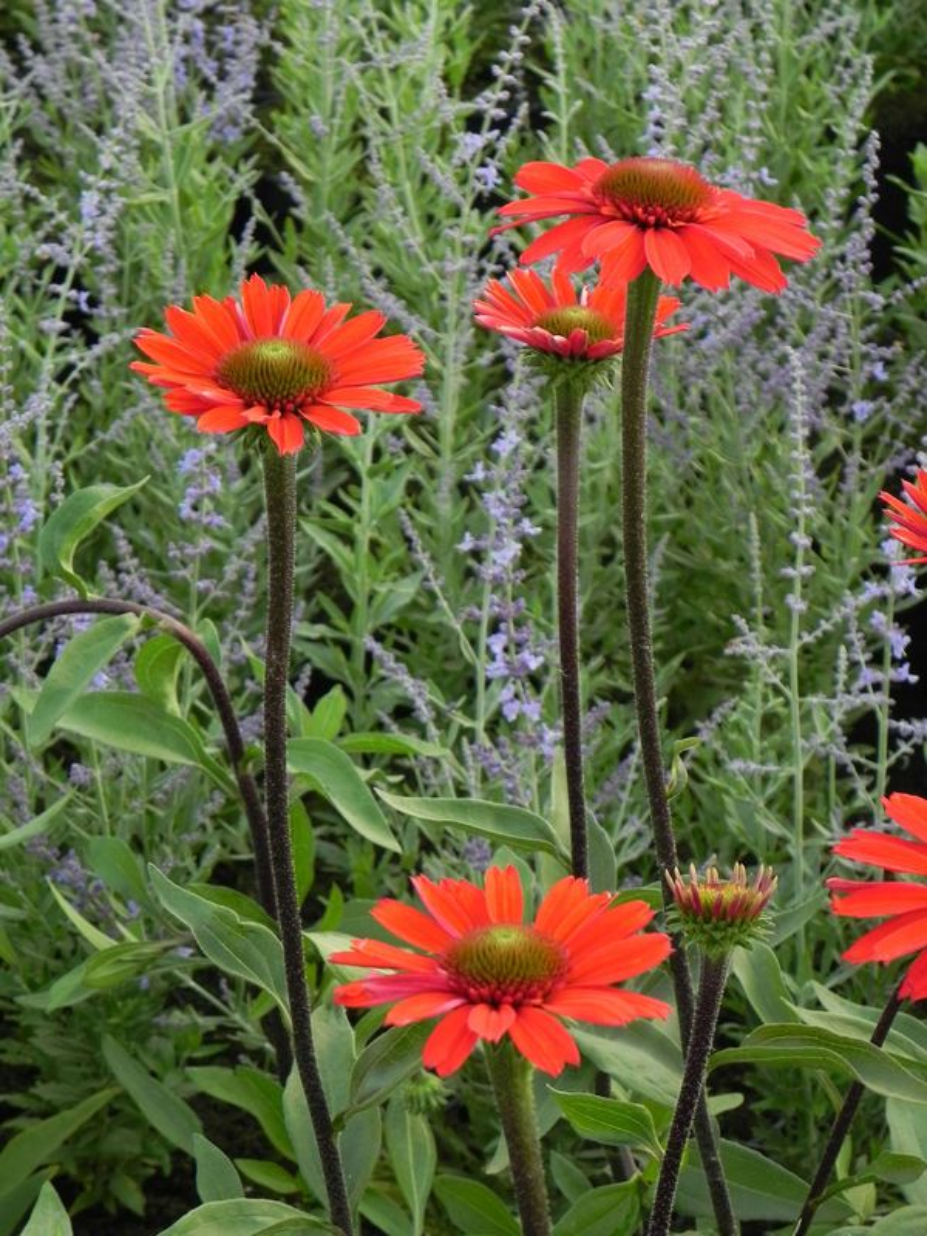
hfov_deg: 15.6
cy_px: 618
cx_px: 464
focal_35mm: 95
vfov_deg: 20.7
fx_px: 3392
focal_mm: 16.9
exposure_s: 1/25
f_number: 4.5
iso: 160
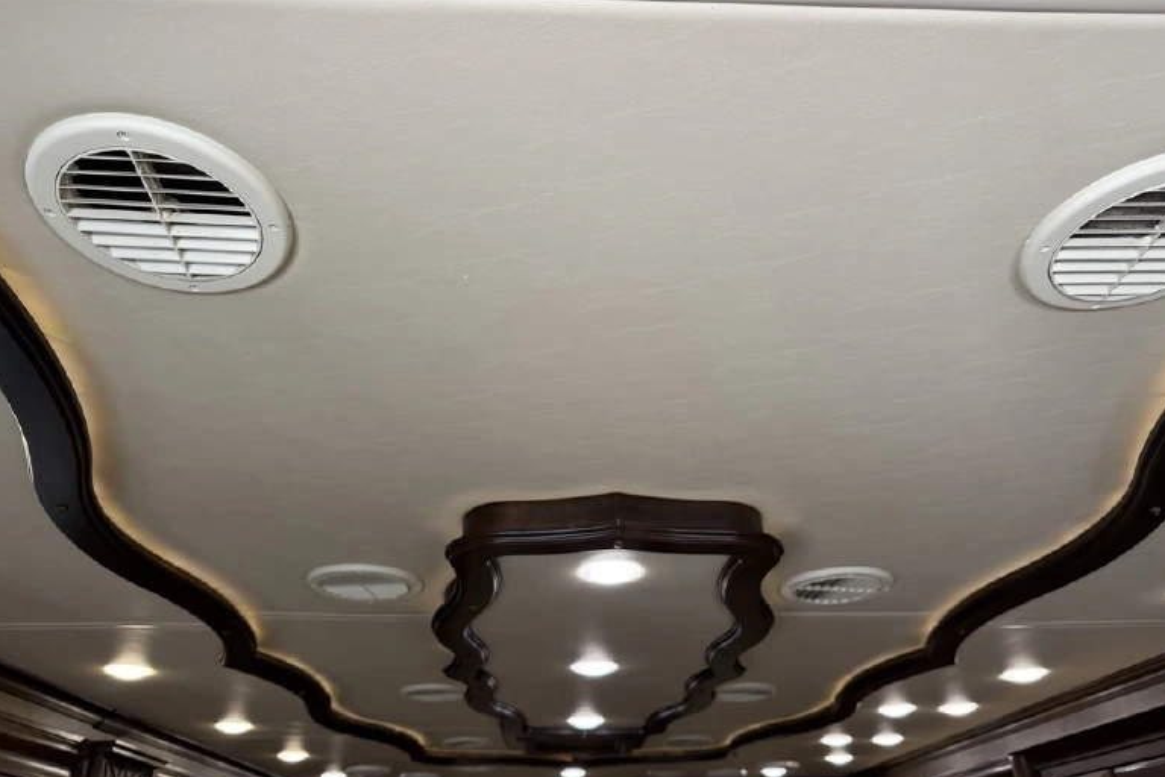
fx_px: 841
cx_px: 578
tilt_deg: +28.9
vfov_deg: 49.5
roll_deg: +1.5
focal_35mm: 26
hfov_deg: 69.4
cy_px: 428
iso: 200
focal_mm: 6.76
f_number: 1.78
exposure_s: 1/93
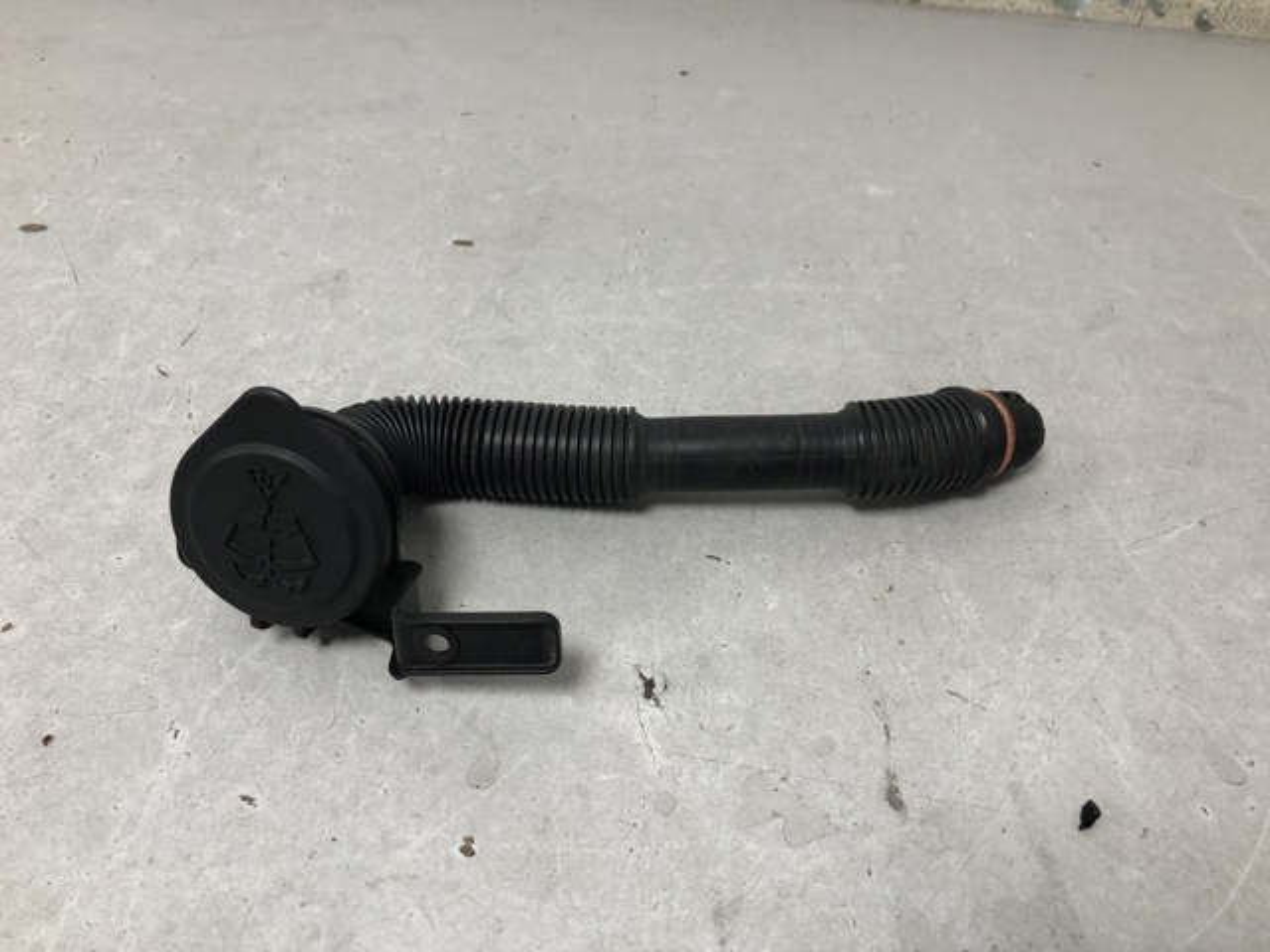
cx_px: 635
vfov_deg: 49.7
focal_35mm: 28
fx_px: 1027
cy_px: 476
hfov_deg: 63.4
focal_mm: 4
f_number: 1.8
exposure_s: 1/25
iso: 32
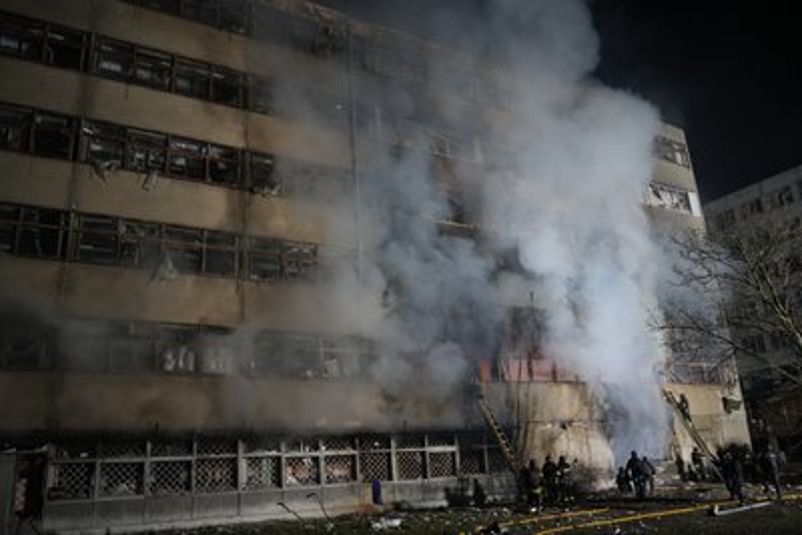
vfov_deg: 46.4
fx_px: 624
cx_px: 401
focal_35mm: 28
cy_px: 268
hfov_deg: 65.5
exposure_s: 1/30
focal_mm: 28
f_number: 2.8
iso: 1000
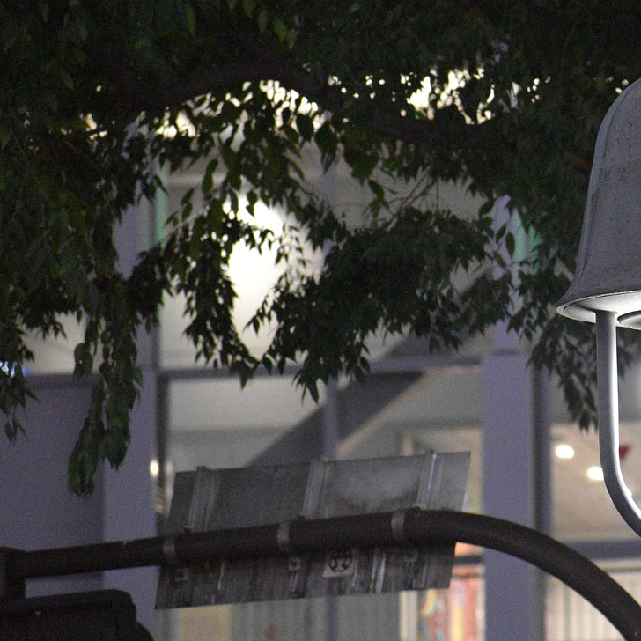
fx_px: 9972
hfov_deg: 3.7
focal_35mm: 476
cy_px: 344
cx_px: 693
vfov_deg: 3.7
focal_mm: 170
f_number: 5
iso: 5600
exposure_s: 1/125
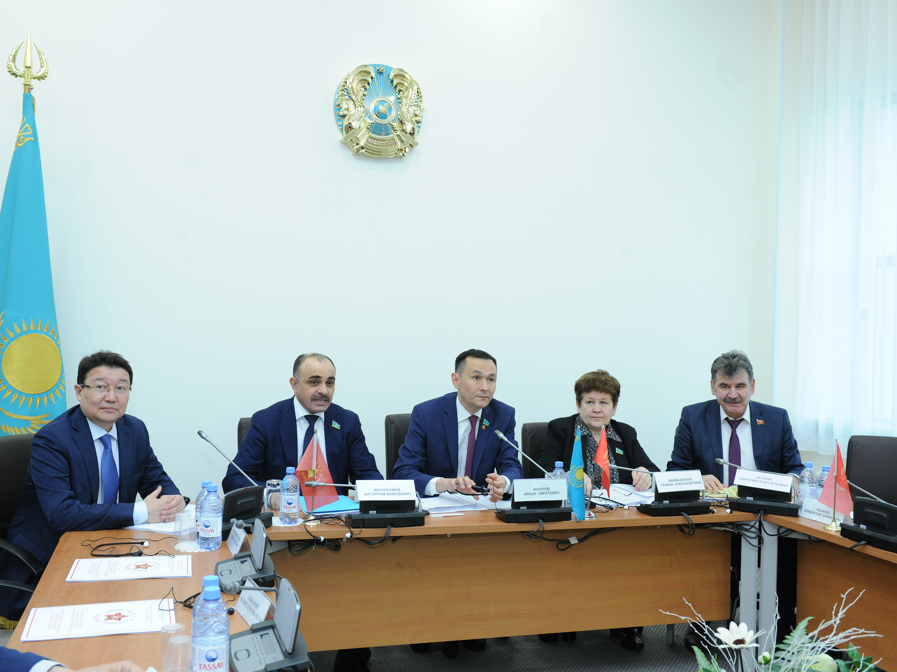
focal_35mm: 35
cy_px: 340
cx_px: 420
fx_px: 907
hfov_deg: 52.6
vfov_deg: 40.7
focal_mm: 32
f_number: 5.6
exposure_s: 1/80
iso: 1000
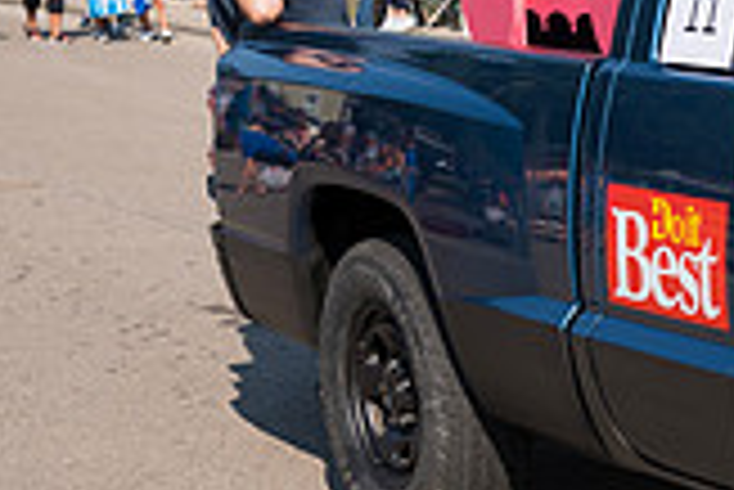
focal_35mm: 135
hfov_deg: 14.1
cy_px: 357
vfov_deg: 10.2
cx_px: 1157
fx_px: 2755
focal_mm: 38
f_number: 6.3
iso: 320
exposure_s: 1/800
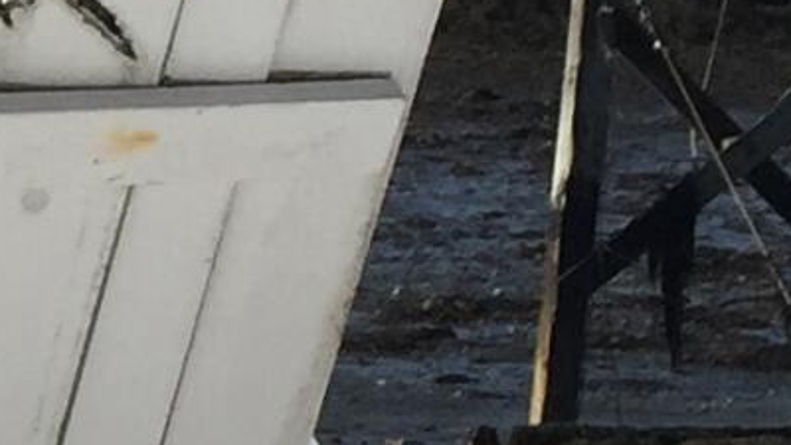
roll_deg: -0.8
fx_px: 4971
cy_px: 235
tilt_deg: -7.3
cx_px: -1315
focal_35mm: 237
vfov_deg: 5.1
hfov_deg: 8.1
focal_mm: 4.15
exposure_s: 1/3597
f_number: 2.2
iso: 32
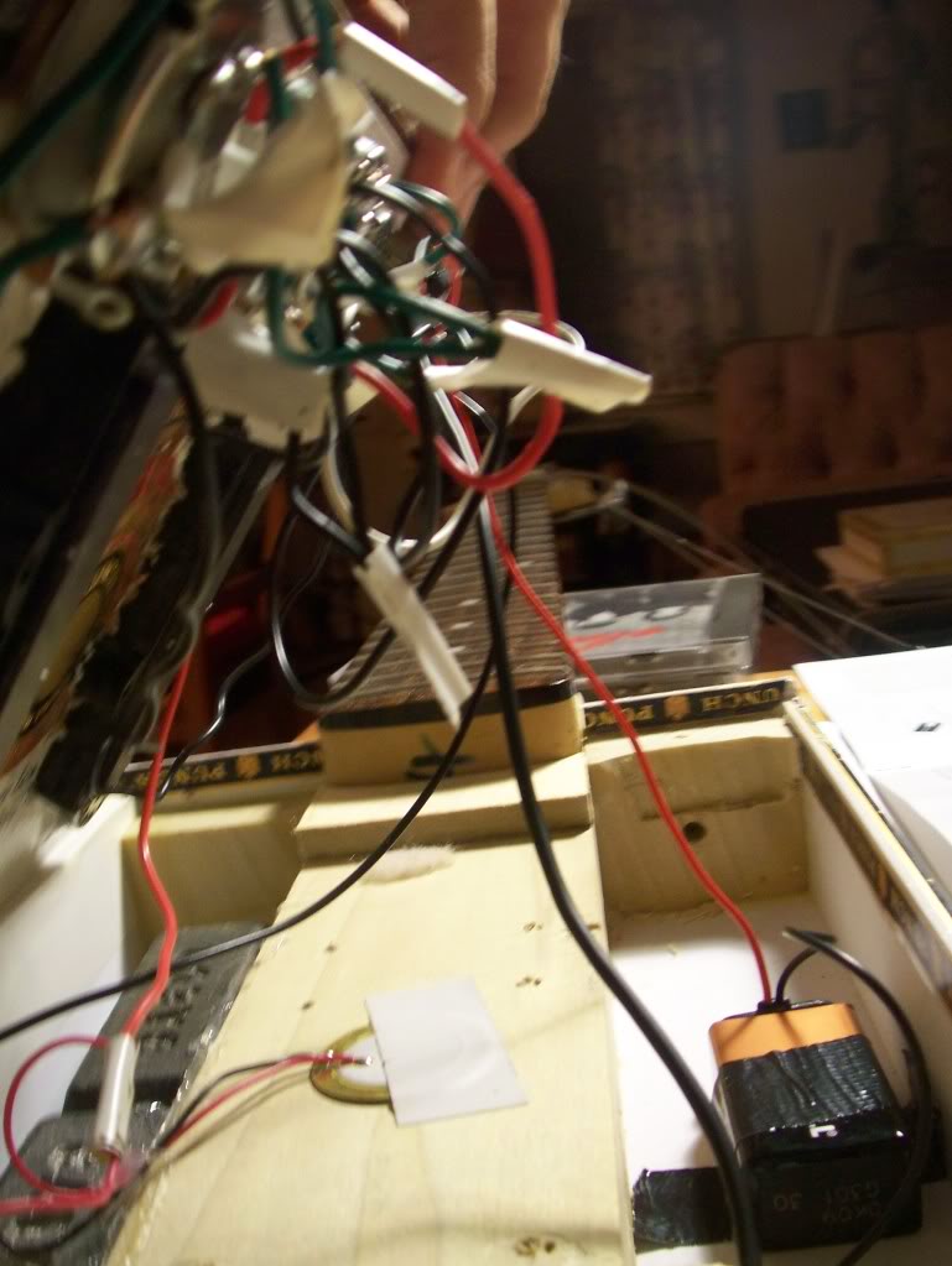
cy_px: 633
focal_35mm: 38
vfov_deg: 48.9
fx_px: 1391
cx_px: 476
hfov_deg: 37.8
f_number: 3.9
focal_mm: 6.3
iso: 200
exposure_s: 1/13
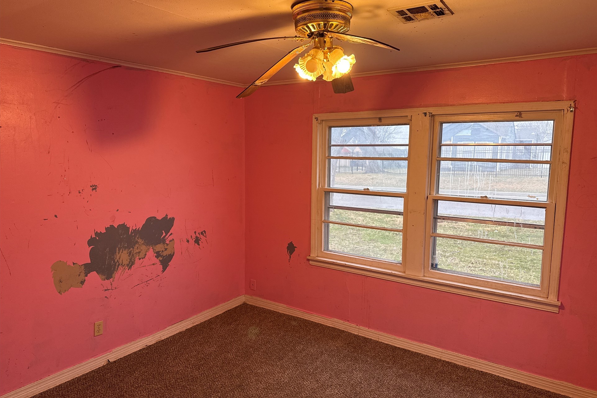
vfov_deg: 51.3
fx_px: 415
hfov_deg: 71.5
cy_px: 199
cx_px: 298
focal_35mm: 25
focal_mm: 6.76
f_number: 1.78
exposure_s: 1/60
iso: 160
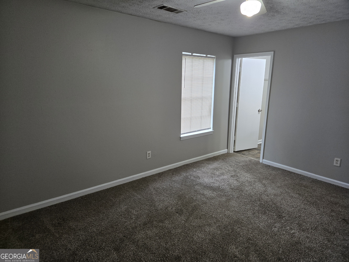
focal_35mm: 23
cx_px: 174
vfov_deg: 58.9
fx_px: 232
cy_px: 131
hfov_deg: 73.9
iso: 250
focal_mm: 5.4
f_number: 1.8
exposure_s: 1/120
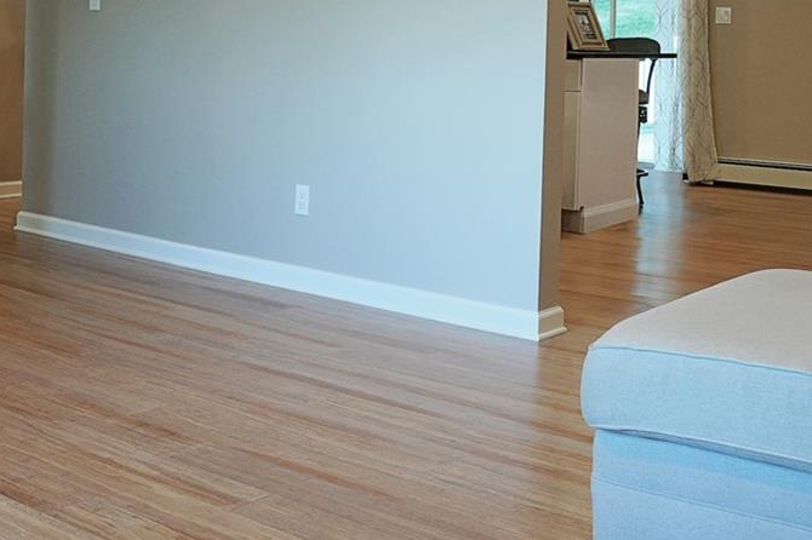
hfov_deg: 38.2
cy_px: 41
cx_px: 445
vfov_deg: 25.1
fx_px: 1172
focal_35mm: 52
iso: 400
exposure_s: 1/10
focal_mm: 17
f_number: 8
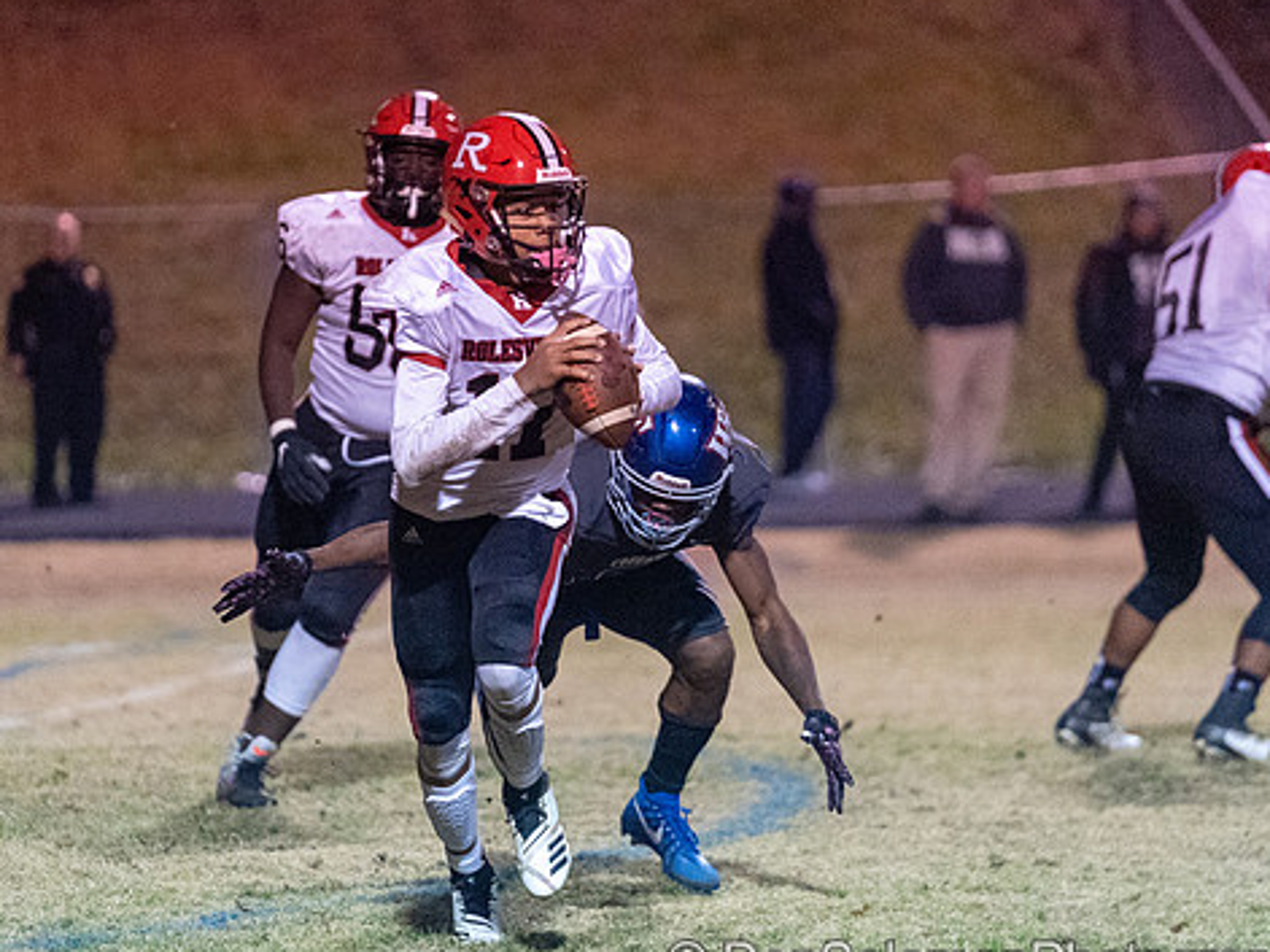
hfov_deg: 6.7
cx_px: 522
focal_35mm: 296
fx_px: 10857
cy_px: 375
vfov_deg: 5.0
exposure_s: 1/800
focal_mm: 200
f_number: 2.8
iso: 10000
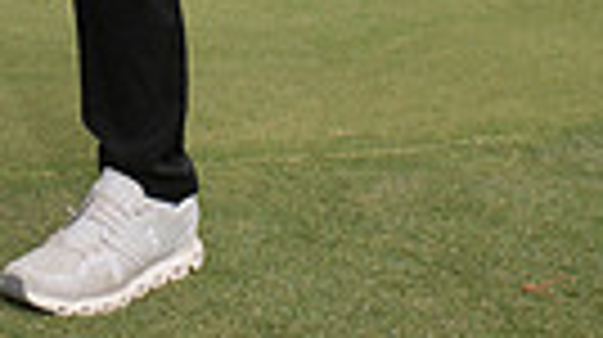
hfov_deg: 15.6
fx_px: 2140
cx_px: -45
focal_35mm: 134
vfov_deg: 8.2
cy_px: -523
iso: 80
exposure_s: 1/320
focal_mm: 38
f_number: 6.3
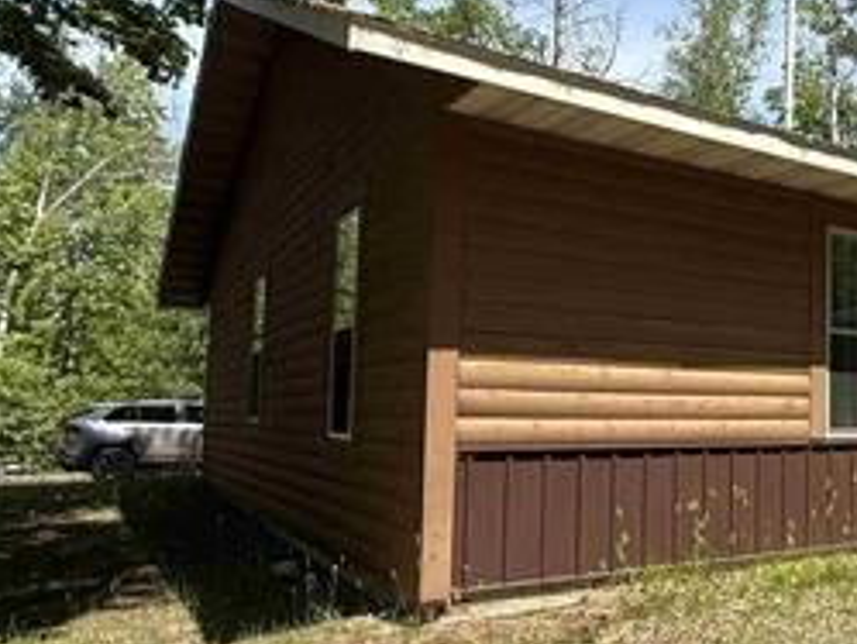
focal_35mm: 36
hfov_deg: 45.3
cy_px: 344
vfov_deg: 39.7
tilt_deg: +5.7
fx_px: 892
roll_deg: -0.1
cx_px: 809
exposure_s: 1/942
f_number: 2.2
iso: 50
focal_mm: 2.22
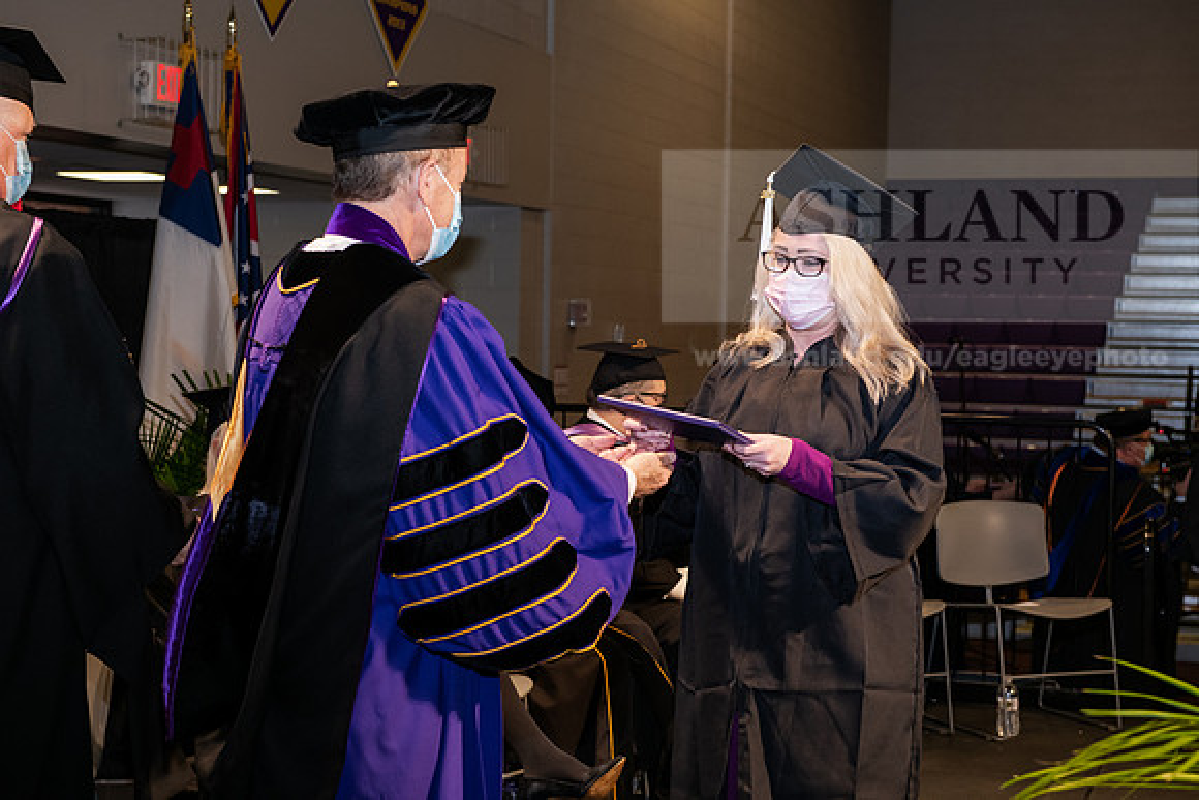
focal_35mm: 62
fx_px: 2065
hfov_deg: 32.4
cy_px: 400
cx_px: 600
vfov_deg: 21.9
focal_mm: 62
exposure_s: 1/200
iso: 1600
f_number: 6.3
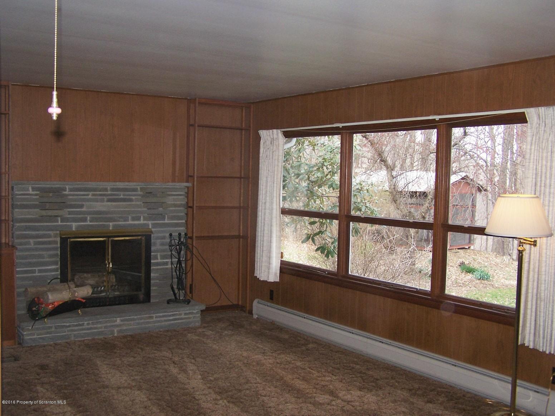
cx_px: 278
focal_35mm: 38
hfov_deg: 49.0
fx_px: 609
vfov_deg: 37.7
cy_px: 208
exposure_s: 1/60
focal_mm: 6.3
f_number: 2.8
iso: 140
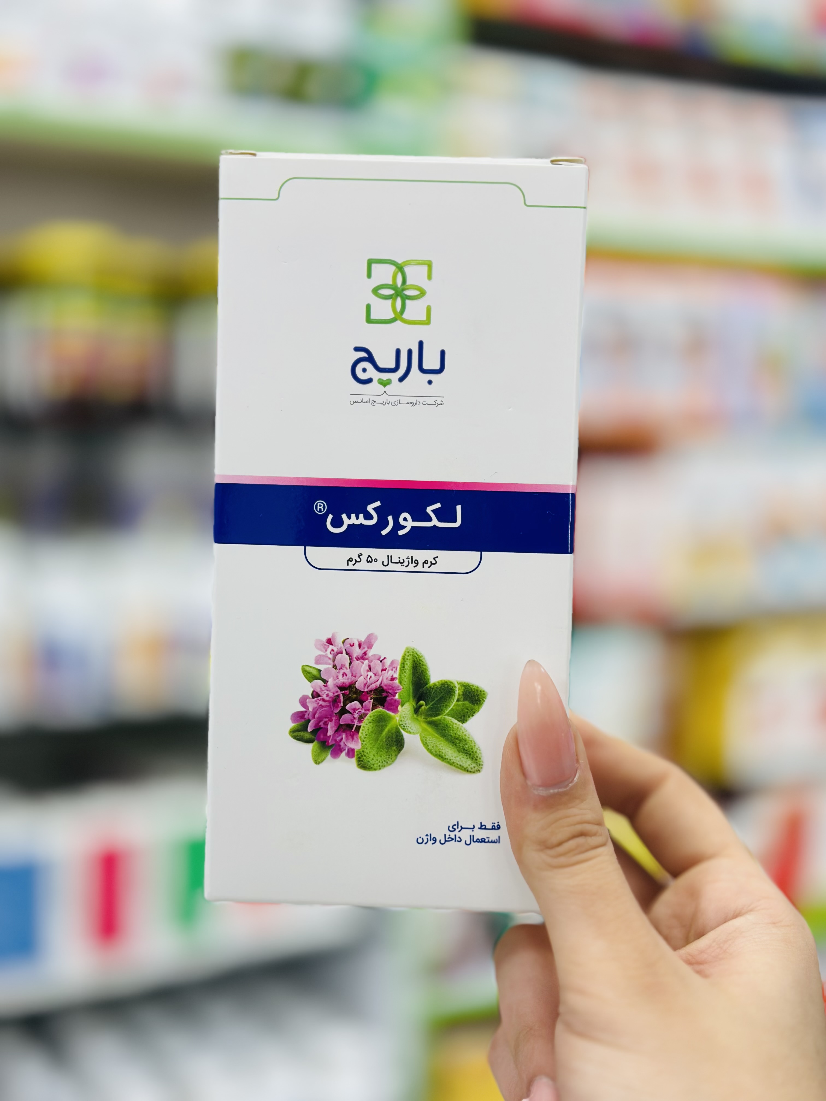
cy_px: 550
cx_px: 413
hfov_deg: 30.3
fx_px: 1527
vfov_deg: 39.7
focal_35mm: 48
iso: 80
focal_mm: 6.86
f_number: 1.78
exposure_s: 1/100
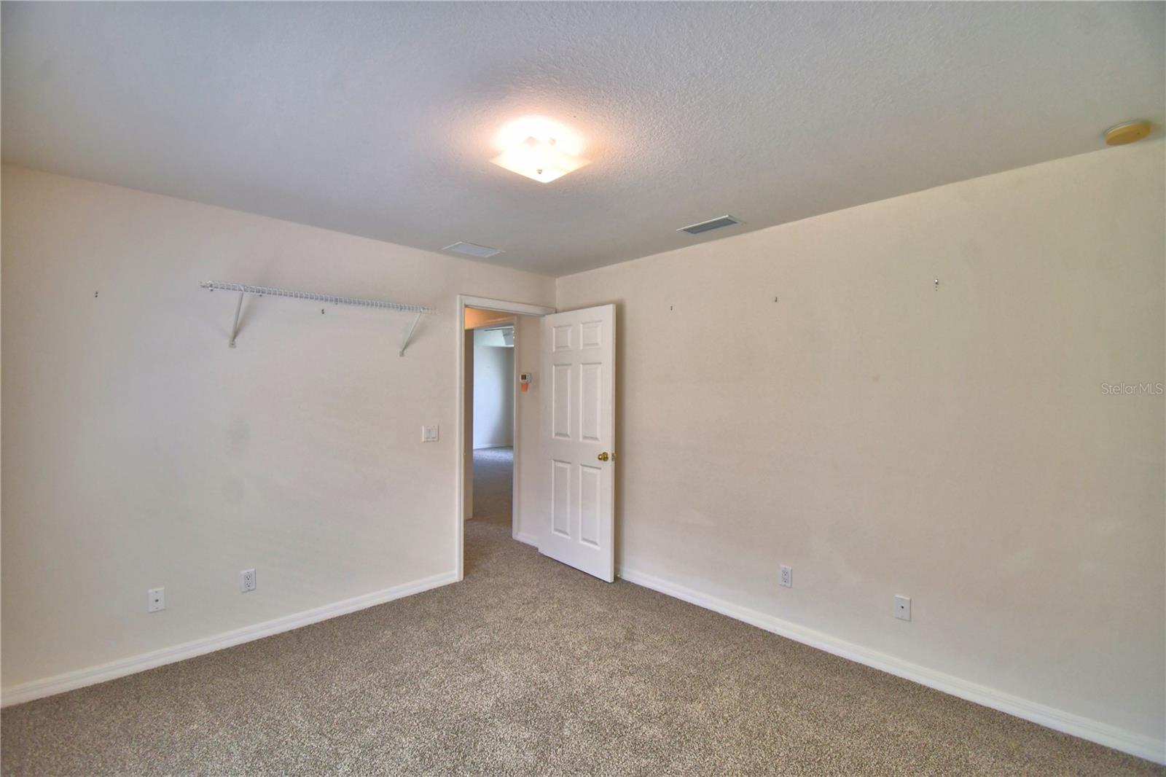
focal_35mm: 15
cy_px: 388
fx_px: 486
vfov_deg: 77.3
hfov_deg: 100.4
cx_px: 583
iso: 360
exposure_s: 1/125
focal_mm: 10
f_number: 4.5
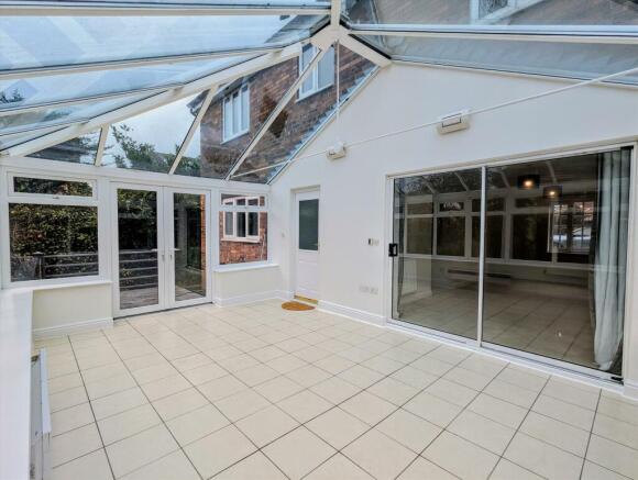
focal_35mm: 16
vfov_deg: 78.3
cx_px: 319
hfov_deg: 94.4
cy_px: 240
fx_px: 295
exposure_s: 1/282
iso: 49
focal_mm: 2.35
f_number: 2.2
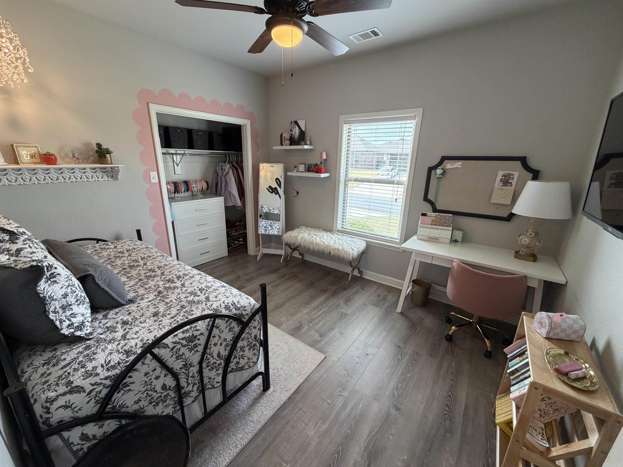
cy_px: 234
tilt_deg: -16.7
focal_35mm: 14
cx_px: 312
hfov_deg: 102.1
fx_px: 252
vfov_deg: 85.7
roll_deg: -0.7
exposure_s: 1/120
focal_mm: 2.22
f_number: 2.2
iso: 320
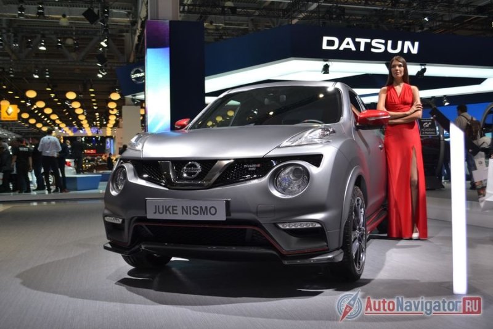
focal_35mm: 39
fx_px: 534
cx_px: 246
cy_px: 164
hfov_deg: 49.6
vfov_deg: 34.2
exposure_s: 1/80
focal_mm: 26
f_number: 4.5
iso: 400
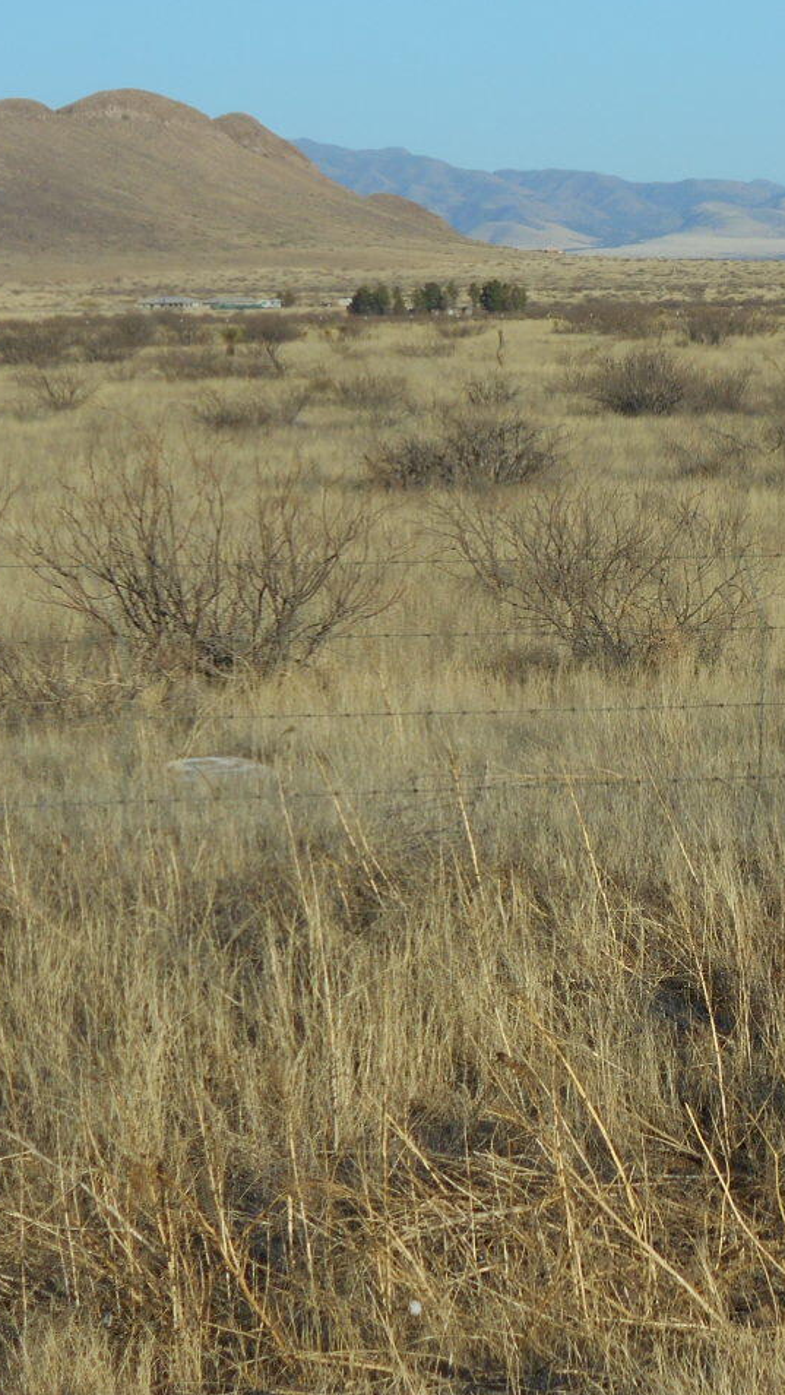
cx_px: 683
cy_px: 626
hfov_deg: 8.8
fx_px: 5067
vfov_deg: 15.7
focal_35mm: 137
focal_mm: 13.5
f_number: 5.8
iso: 80
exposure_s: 1/500
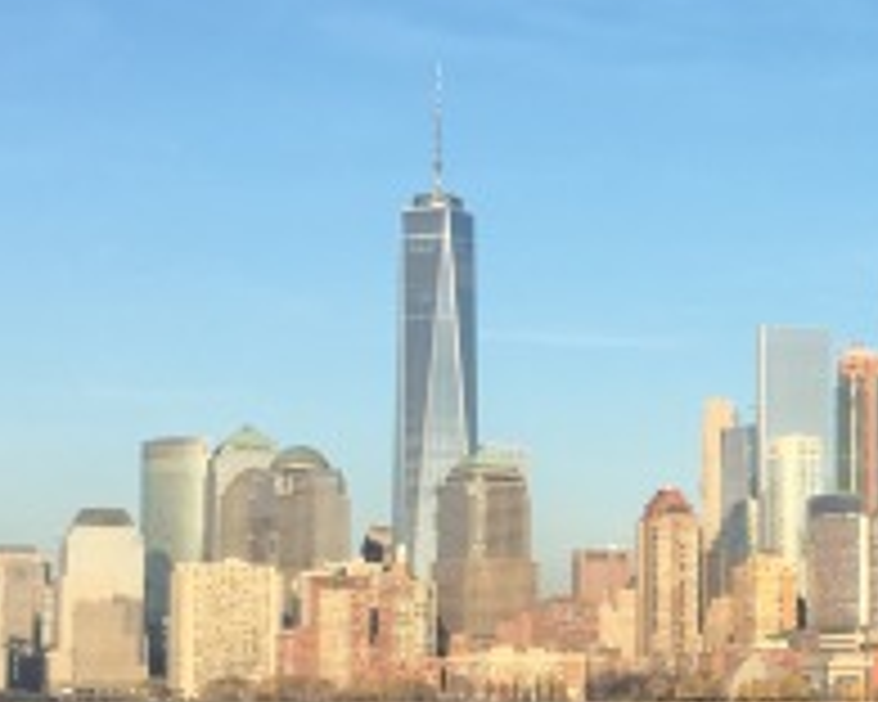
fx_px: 2417
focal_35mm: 93
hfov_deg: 19.8
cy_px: 540
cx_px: 928
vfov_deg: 16.4
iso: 25
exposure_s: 1/1202
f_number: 2.2
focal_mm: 4.15
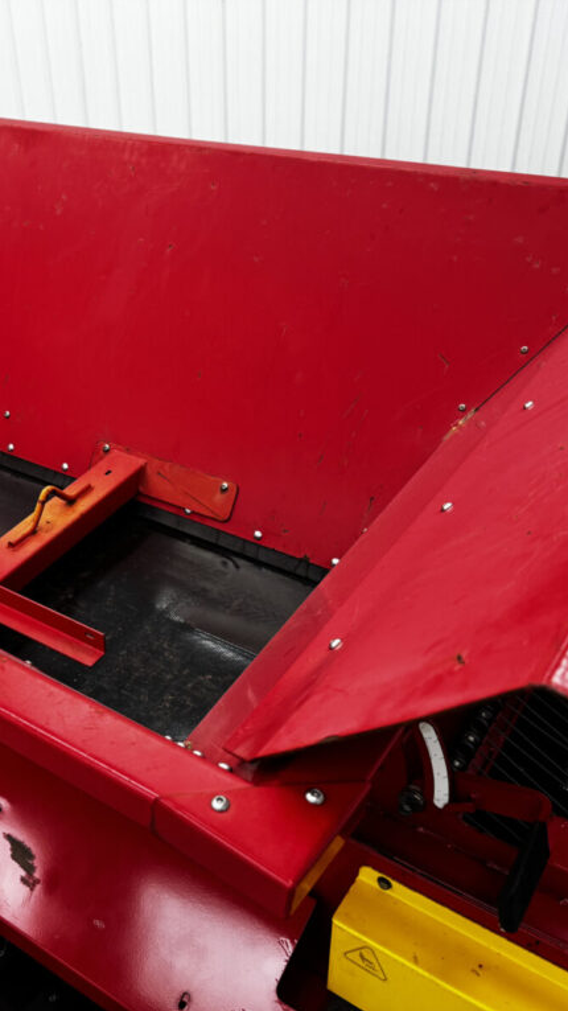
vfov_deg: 56.6
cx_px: 116
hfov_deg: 32.8
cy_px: 505
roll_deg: +6.5
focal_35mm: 35
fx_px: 938
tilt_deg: -36.2
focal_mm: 6.76
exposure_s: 1/120
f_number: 1.78
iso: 125
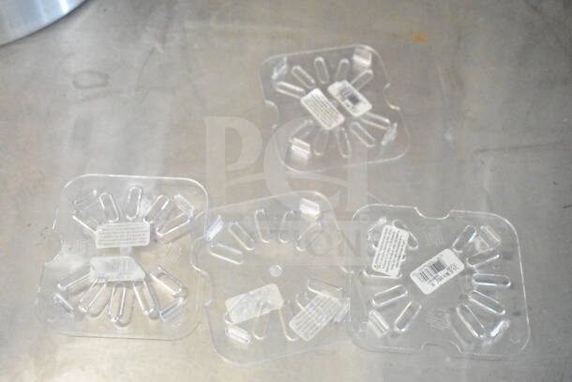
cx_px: 286
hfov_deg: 45.0
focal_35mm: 44
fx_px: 691
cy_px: 191
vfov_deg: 30.9
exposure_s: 1/50
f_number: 4.2
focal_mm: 29
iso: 20000
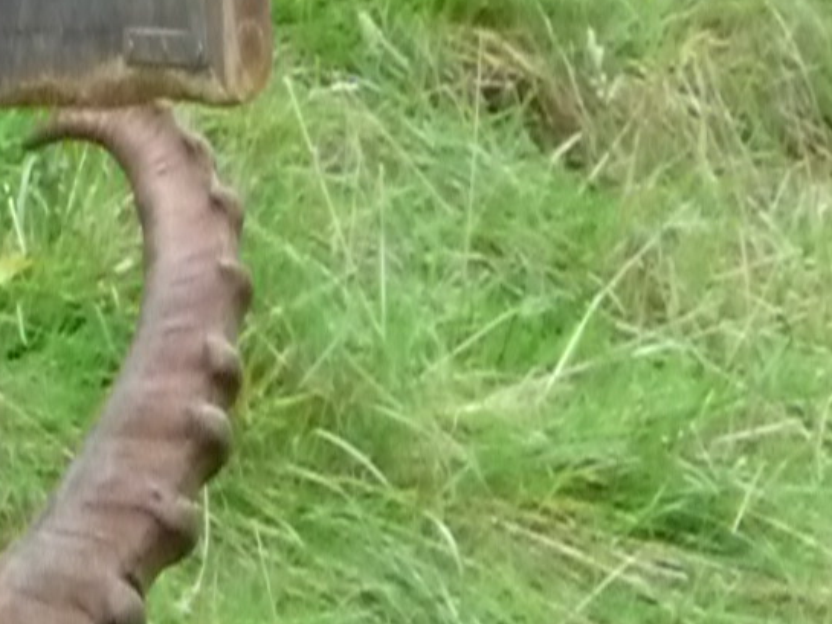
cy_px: 857
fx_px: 25291
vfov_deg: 1.4
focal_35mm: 1052
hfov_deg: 1.9
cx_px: -290
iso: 1600
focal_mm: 47
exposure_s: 1/640
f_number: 4.9
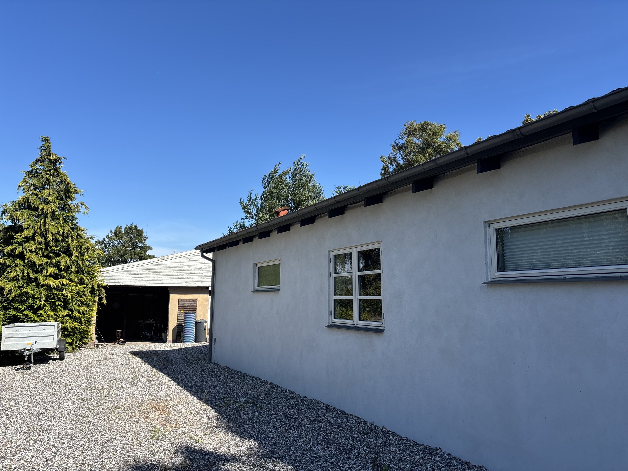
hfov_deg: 67.3
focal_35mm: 26
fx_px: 472
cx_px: 314
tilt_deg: +7.0
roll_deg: -0.3
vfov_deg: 53.1
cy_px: 236
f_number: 1.6
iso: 50
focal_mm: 5.96
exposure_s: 1/2571
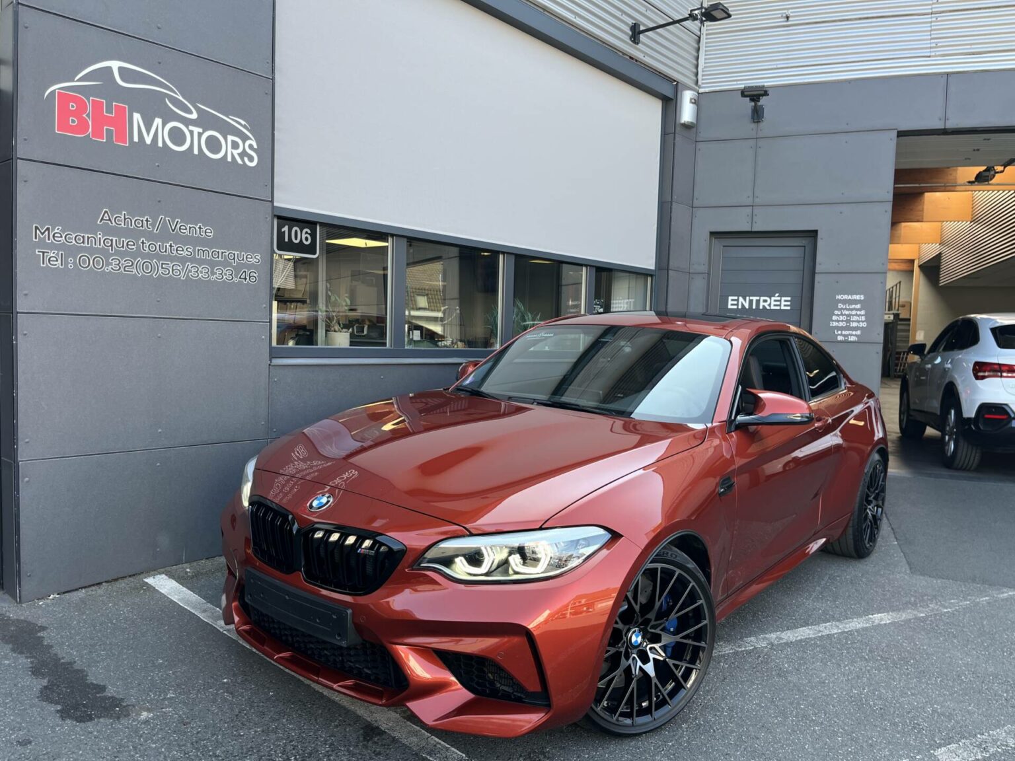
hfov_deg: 67.3
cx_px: 508
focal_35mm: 26
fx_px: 762
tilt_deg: -5.0
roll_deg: -2.4
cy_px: 380
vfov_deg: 53.1
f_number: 1.6
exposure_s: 1/250
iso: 40
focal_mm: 5.1
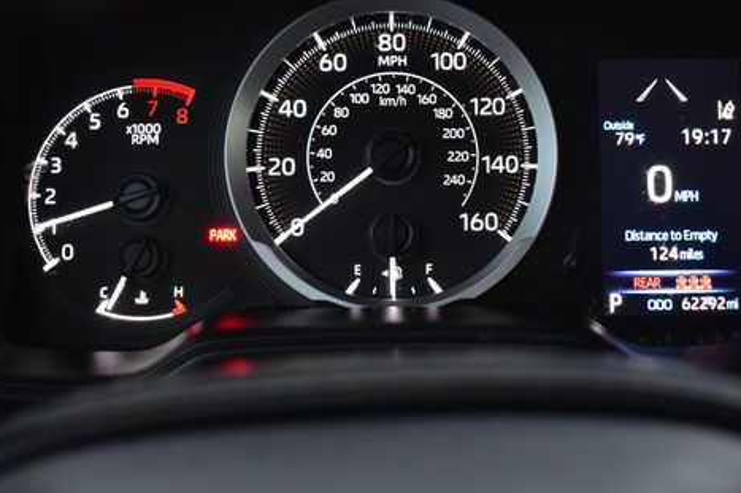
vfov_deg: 21.2
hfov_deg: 31.5
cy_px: 159
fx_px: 1310
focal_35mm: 64
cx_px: 424
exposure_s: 1/13
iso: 1600
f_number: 4.2
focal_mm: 31
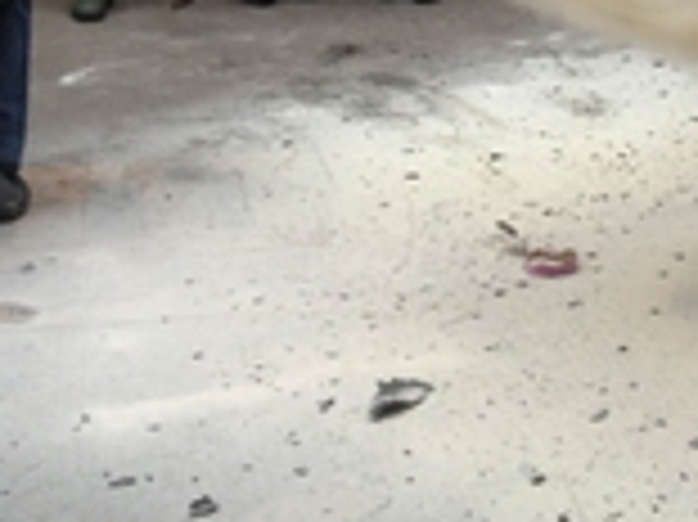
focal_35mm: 113
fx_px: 2277
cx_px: 531
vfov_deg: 12.5
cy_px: -241
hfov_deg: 17.3
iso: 64
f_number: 2.4
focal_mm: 4.28
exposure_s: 1/120
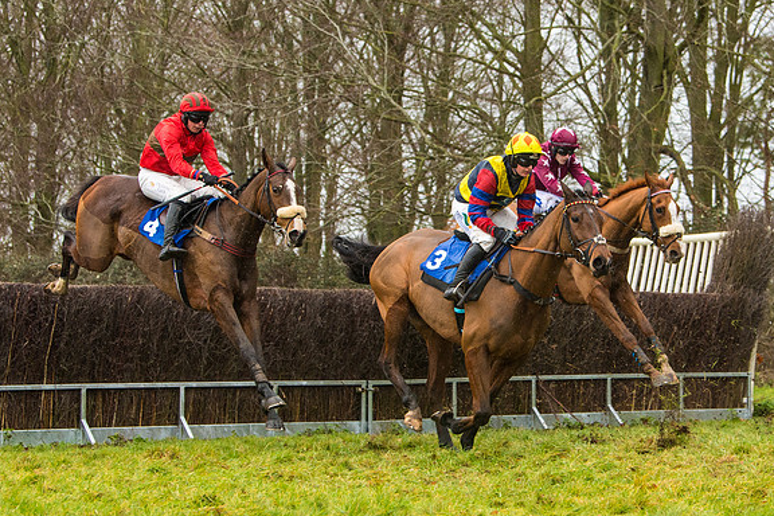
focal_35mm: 113
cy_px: 241
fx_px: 2429
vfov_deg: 12.1
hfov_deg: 18.1
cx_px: 485
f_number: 4
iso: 1000
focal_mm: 70
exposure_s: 1/1000
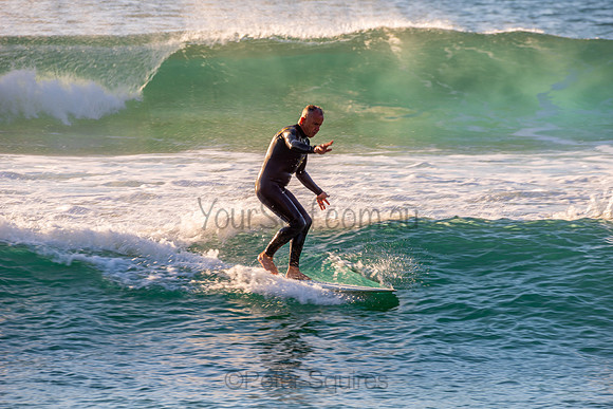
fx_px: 8515
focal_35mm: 500
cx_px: 306
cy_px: 204
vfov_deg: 2.8
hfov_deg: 4.1
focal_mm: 500
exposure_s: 1/125
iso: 64
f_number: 11
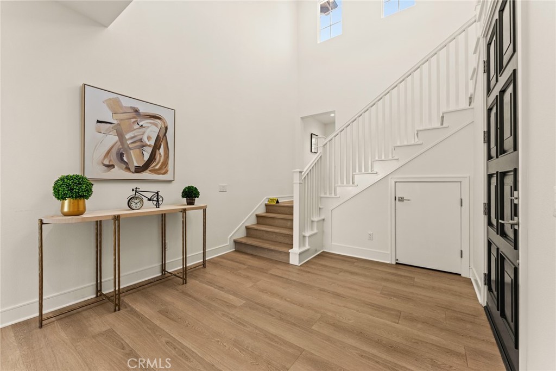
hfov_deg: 101.9
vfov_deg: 78.9
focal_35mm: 15
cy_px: 186
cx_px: 278
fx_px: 226
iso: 320
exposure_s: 1/10
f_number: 6.3
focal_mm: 14.6
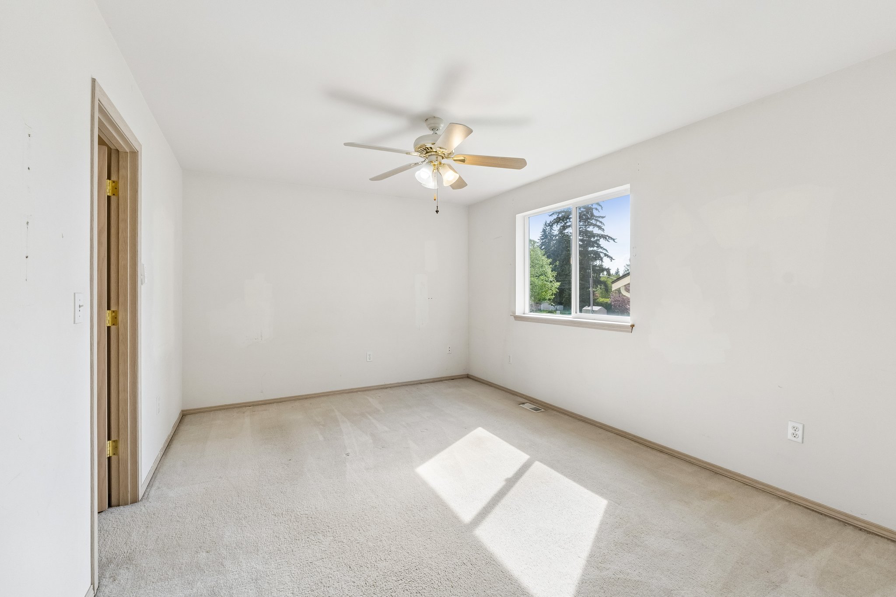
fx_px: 373
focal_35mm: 15
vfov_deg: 77.3
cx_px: 448
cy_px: 298
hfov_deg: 100.4
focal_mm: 10
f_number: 9
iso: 250
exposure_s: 1/60
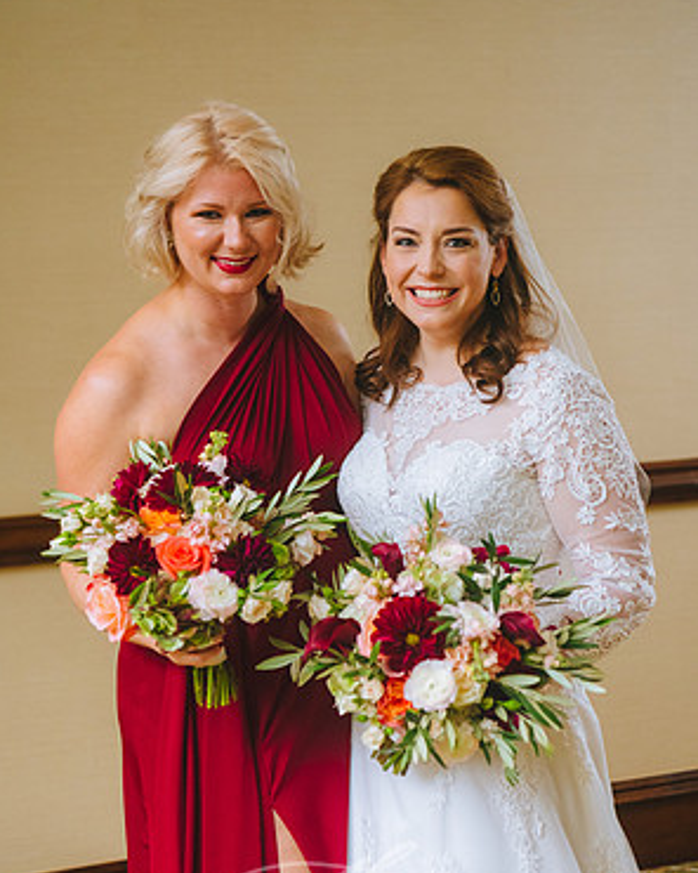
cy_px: 477
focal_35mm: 80
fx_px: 2066
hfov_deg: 19.2
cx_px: 347
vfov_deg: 23.8
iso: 1600
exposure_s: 1/80
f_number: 3.5
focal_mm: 70
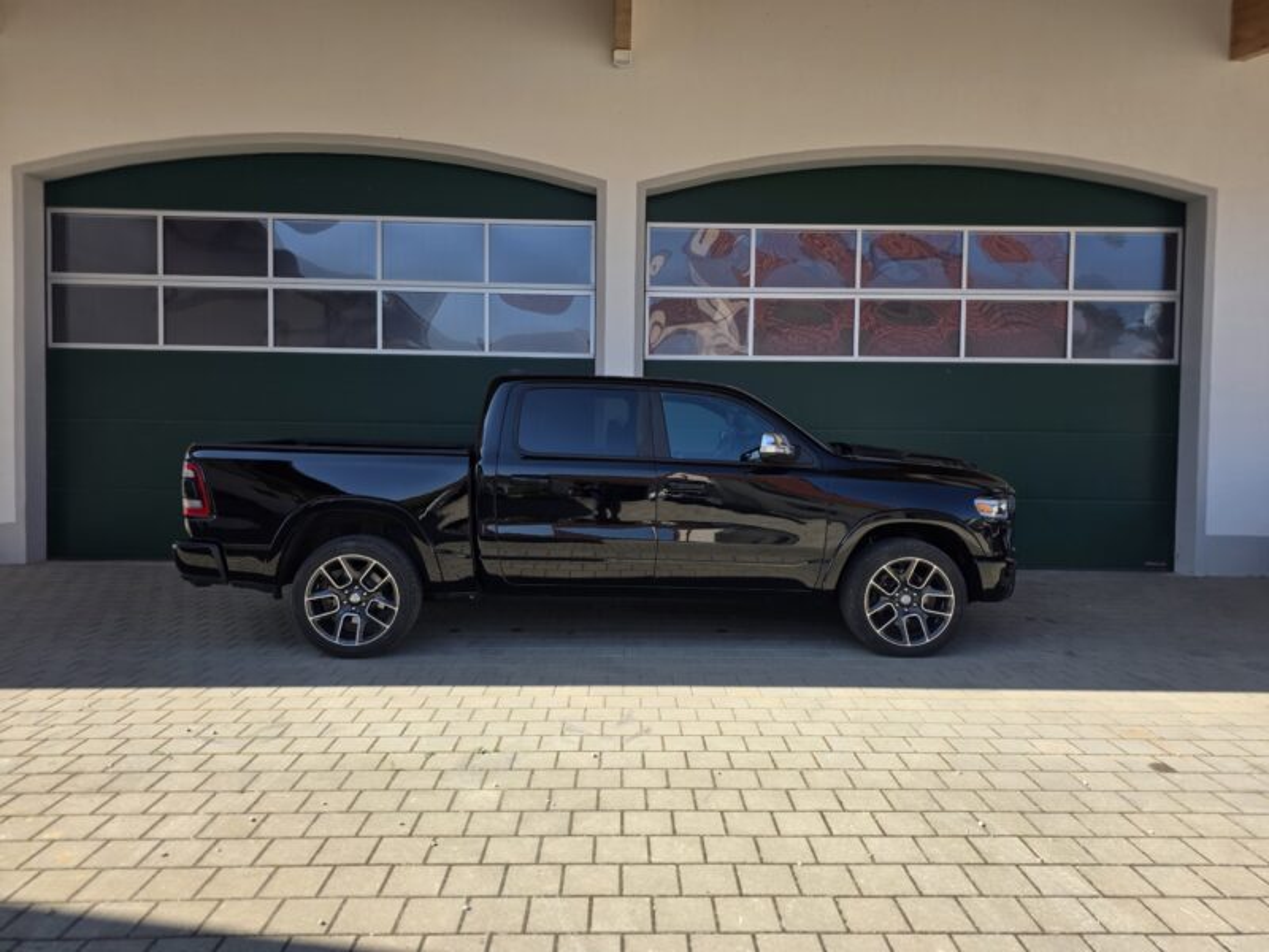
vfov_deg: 58.9
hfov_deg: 73.9
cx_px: 634
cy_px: 476
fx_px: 843
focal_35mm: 23
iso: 80
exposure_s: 1/1957
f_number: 1.7
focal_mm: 6.25
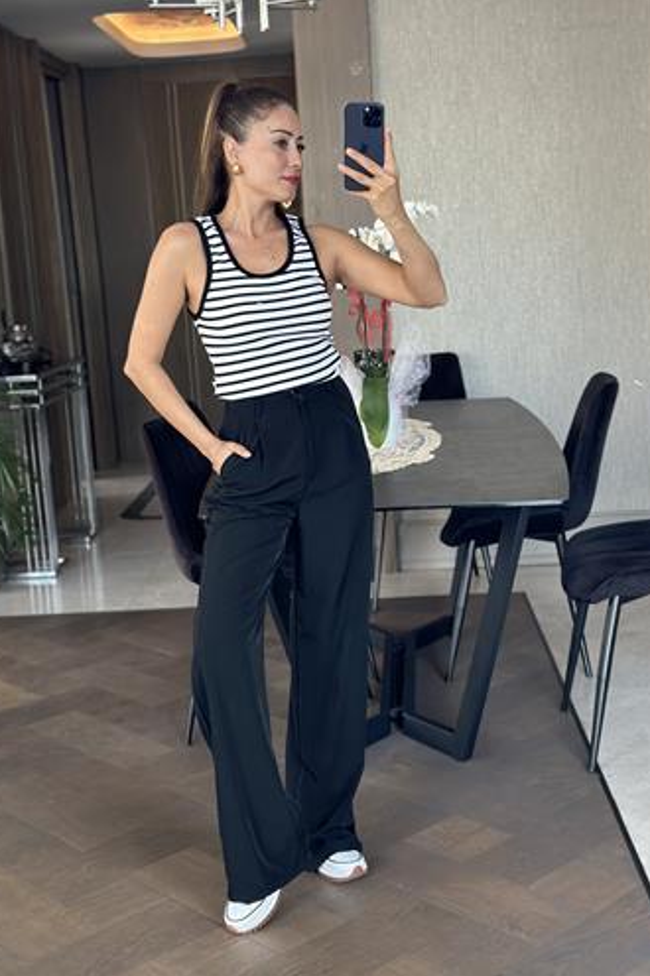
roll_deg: +3.1
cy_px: 482
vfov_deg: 38.9
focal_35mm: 51
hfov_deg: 26.4
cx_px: 297
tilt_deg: -17.8
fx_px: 1383
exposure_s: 1/60
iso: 160
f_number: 1.78
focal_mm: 6.86
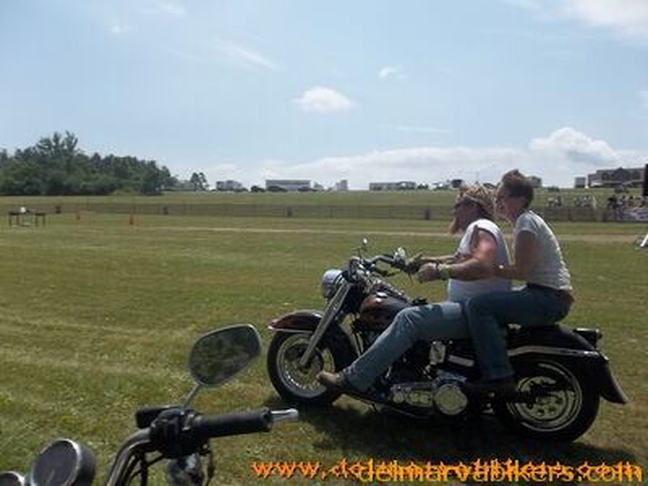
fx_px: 505
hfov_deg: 65.3
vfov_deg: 51.4
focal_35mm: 27
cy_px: 243
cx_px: 324
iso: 80
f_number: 8.9
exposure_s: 1/320
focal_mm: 4.9
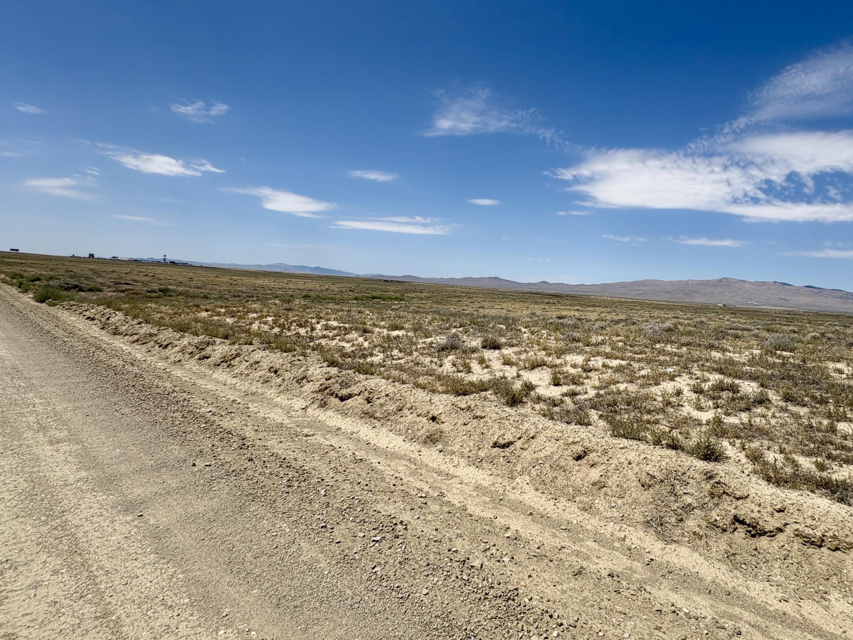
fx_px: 444
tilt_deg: +1.5
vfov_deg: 71.3
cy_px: 281
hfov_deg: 86.9
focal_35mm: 18
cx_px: 503
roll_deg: -3.8
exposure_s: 1/4367
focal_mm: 2.22
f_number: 2.2
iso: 50
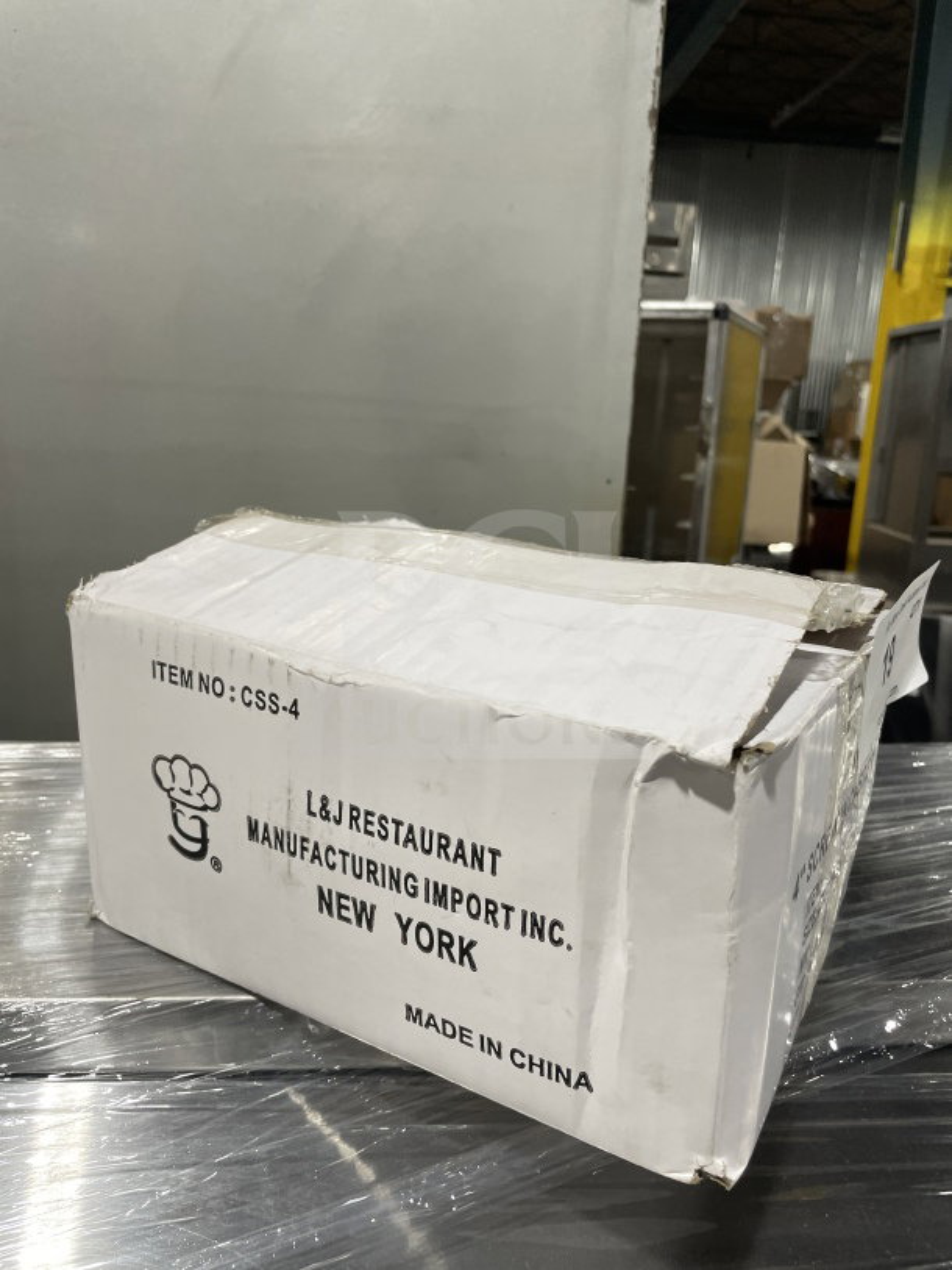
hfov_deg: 53.1
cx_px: 476
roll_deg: -1.7
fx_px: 953
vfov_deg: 67.3
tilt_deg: -11.3
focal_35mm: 26
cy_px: 635
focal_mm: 4.2
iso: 125
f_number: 1.6
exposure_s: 1/101
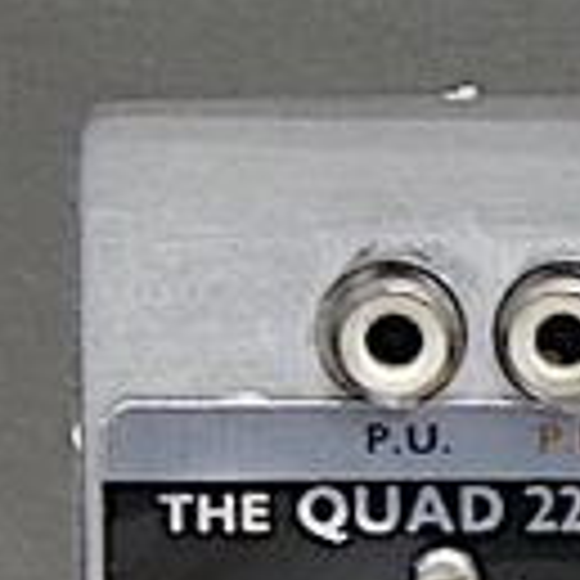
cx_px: 1569
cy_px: 526
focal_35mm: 1056
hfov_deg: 1.7
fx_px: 20018
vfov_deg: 1.7
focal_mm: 28.7
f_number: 5.5
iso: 200
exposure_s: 1/5
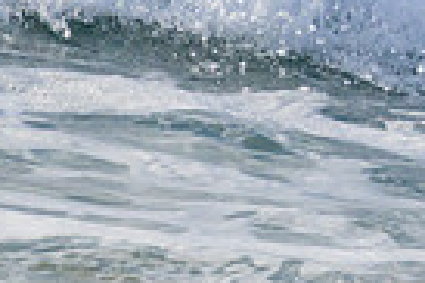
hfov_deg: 0.5
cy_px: -318
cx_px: 791
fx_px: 52377
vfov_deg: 0.3
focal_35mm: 4442
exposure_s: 1/2000
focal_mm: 800
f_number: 11
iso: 500
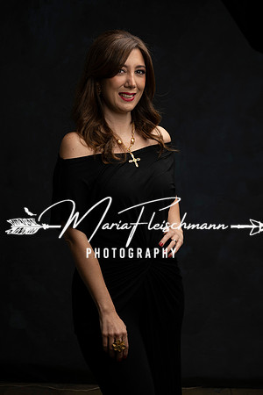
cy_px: 198
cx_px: 132
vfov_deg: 23.9
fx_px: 931
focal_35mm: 85
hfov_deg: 16.1
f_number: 10
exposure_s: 1/200
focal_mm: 85
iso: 160
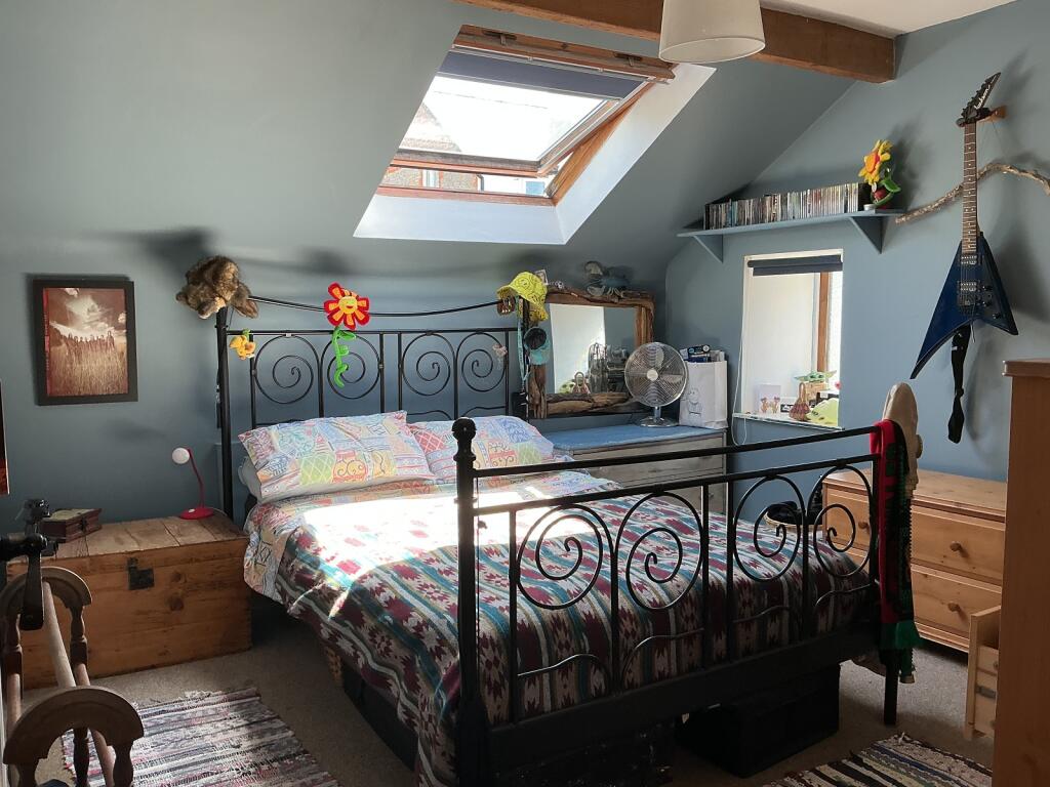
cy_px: 394
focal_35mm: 29
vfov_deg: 48.2
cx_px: 525
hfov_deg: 61.7
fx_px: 880
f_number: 1.8
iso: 50
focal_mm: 3
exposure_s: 1/120
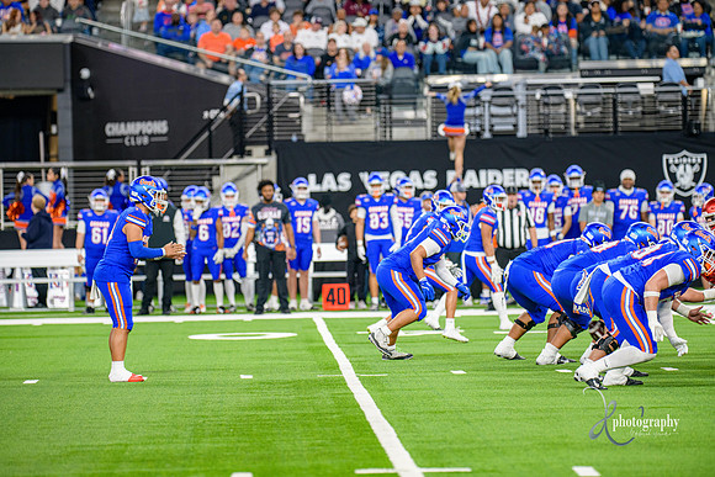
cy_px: 238
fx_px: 3874
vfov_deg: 7.0
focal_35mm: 195
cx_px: 358
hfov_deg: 10.5
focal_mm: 195
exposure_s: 1/400
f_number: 2.8
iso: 1000
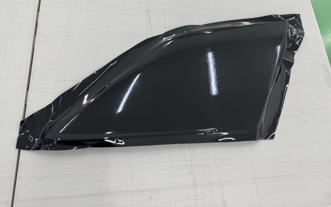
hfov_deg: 70.4
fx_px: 235
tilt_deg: -66.6
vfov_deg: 47.3
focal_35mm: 26
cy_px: 81
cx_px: 166
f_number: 1.78
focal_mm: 6.76
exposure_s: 1/229
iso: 64
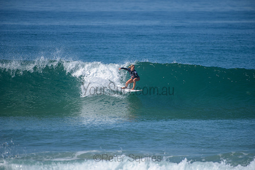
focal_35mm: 500
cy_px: 85
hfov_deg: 4.1
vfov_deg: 2.8
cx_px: 128
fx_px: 3542
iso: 180
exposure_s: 1/2000
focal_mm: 500
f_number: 5.6
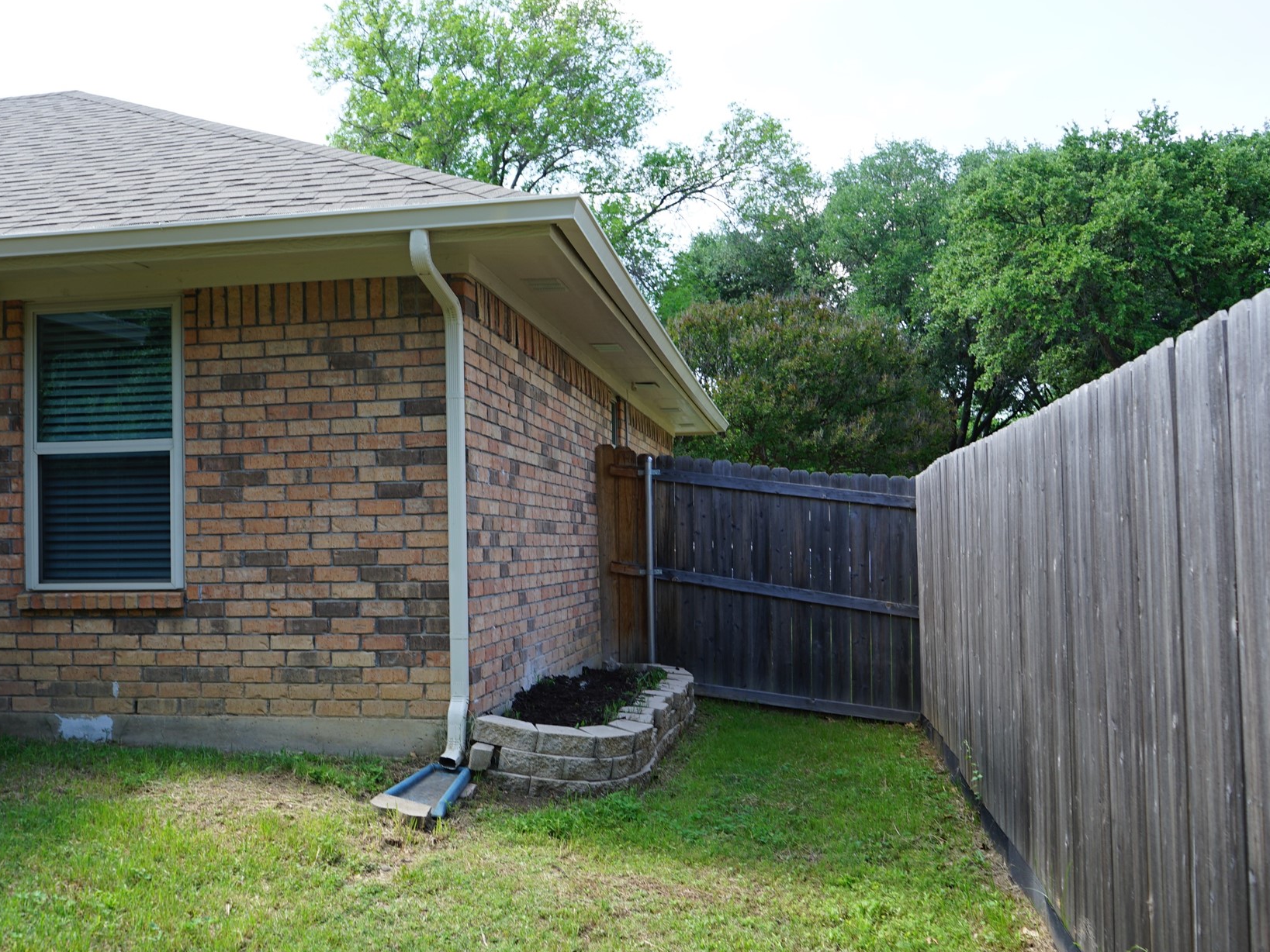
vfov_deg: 38.7
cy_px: 509
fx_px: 1358
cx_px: 451
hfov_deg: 49.5
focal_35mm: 37
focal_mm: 29
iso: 100
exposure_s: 1/80
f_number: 6.3
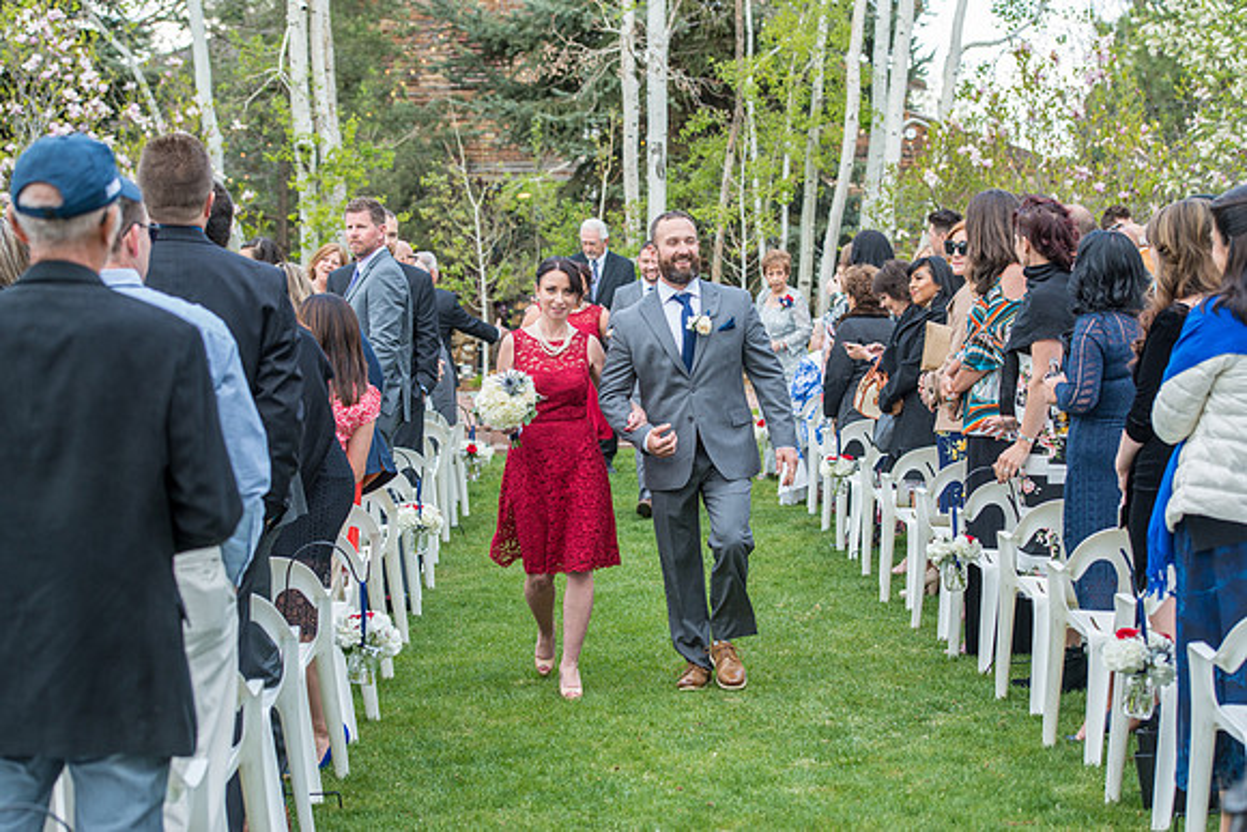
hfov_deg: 24.8
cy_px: 416
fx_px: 2841
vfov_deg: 16.7
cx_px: 624
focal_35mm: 82
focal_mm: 82
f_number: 5
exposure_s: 1/200
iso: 400
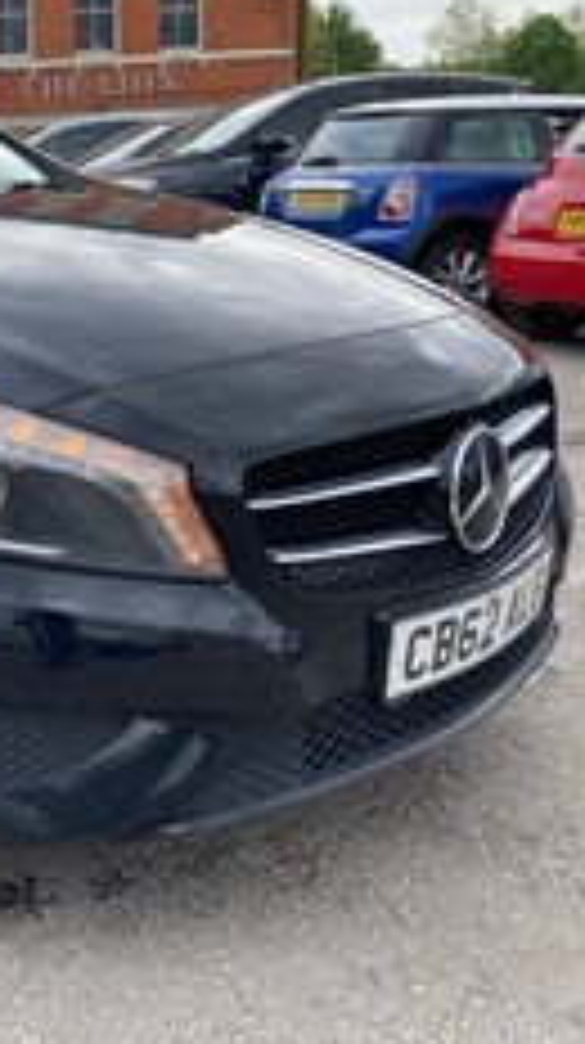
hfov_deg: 23.4
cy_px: 459
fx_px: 1272
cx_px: -135
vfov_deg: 44.5
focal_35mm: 46
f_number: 1.8
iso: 20
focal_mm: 3.99
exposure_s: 1/578
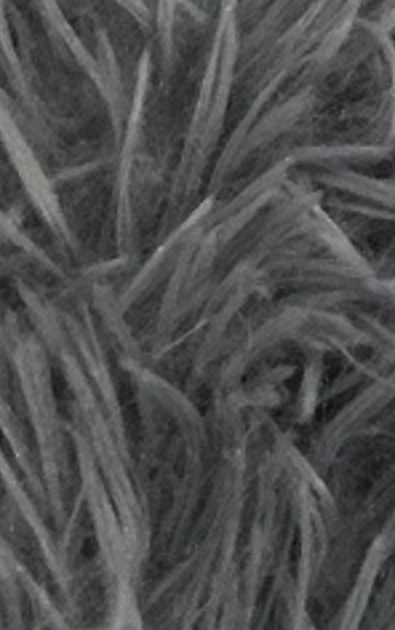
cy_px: -646
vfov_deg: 11.3
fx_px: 2869
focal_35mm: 167
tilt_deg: -49.9
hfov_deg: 7.8
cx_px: 560
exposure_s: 1/33
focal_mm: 3.3
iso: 125
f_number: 2.4
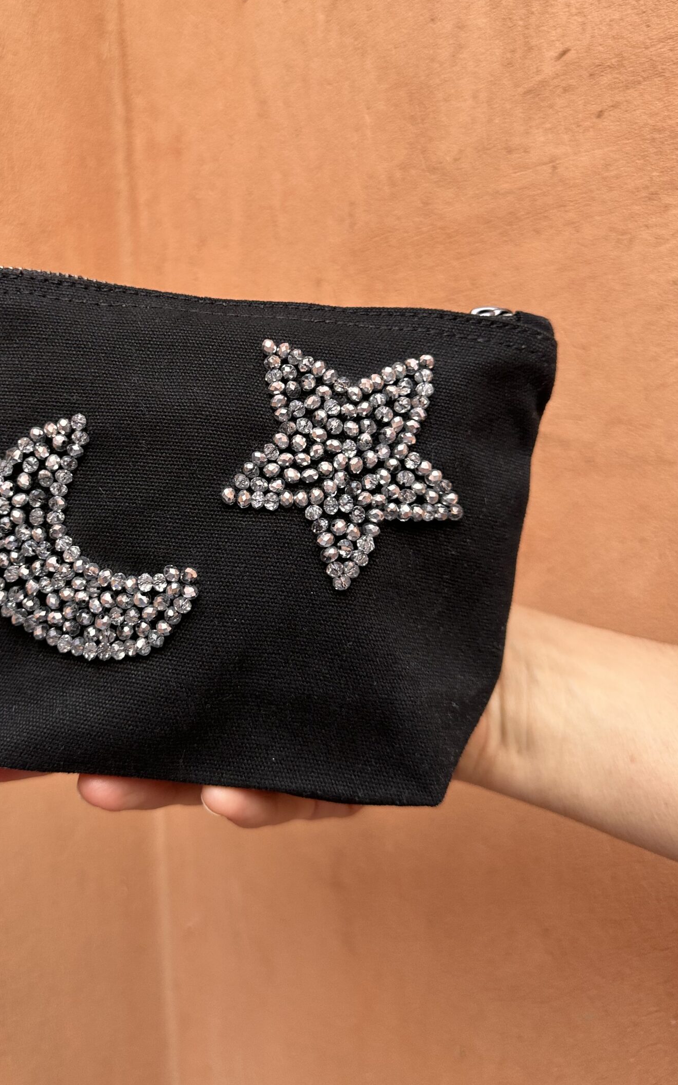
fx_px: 917
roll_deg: +3.1
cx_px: 188
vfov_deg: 60.9
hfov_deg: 39.7
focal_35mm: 31
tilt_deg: -6.2
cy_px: 457
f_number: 1.78
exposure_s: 1/121
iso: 160
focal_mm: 6.86
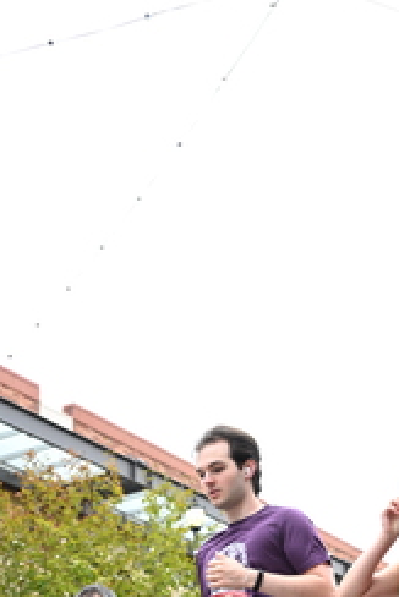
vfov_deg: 26.4
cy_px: 668
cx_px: 395
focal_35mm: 70
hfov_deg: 19.0
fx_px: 1162
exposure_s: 1/640
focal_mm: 31
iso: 2000
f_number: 4
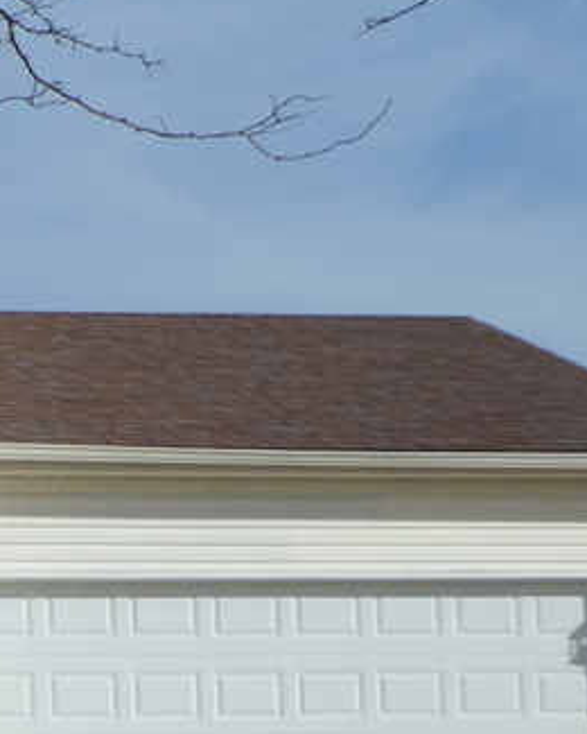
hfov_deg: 10.4
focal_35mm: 134
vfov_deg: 14.2
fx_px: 2910
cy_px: 682
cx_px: -689
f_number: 3.5
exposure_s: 1/1300
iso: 80
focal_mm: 5.4
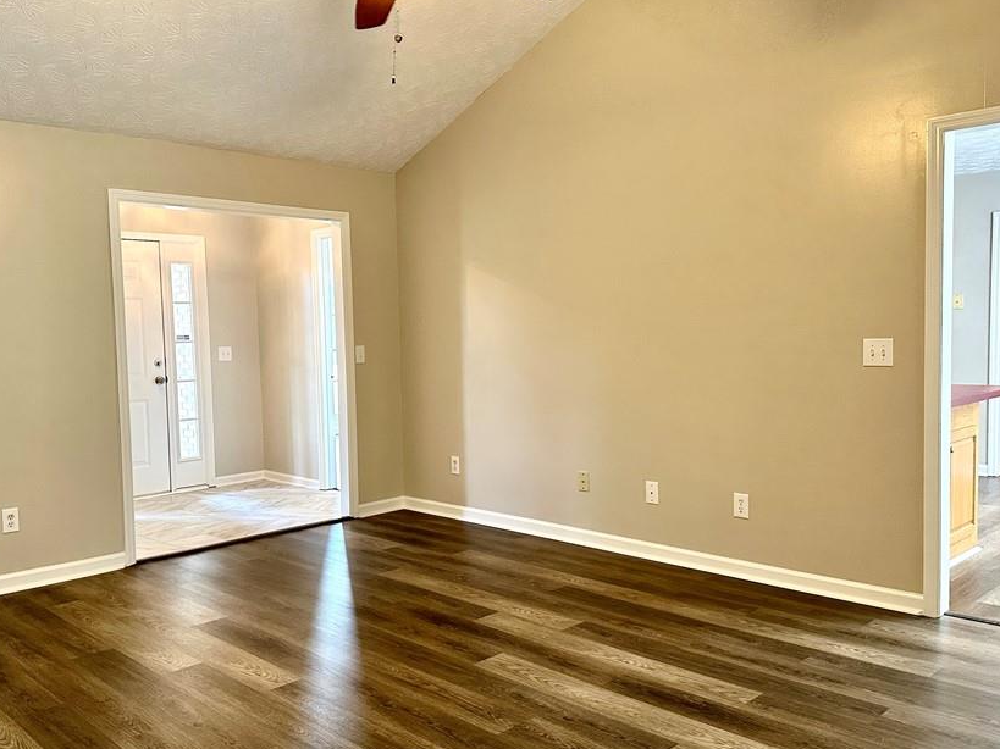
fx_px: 867
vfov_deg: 46.8
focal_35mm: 30
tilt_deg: -3.2
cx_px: 416
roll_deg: +1.1
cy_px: 384
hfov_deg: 59.6
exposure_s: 1/60
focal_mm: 6.86
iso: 400
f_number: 1.78
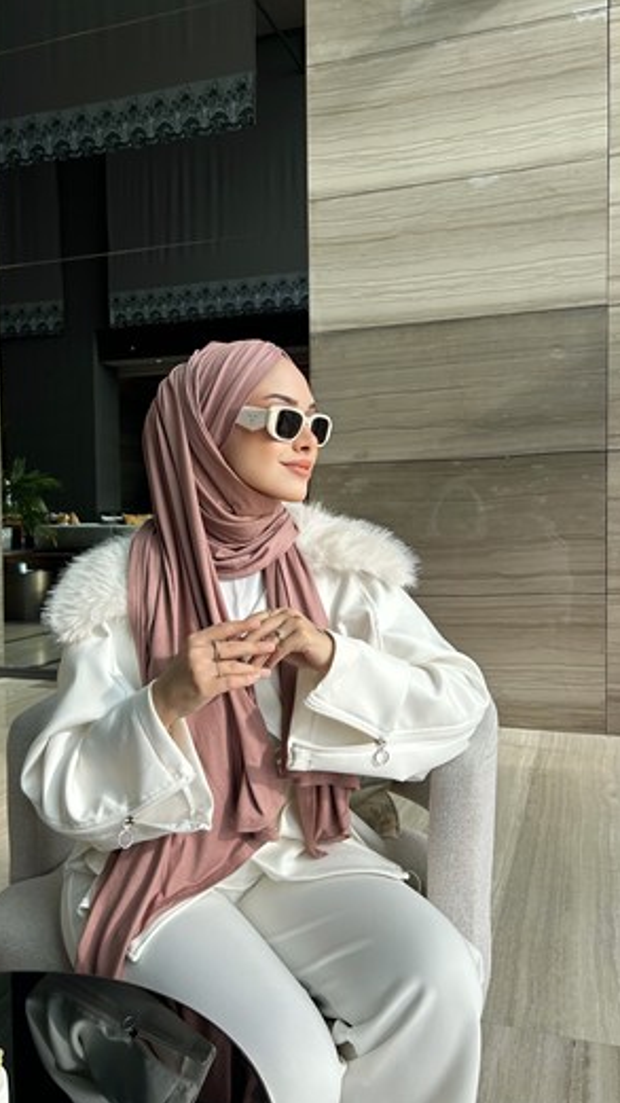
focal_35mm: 29
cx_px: 277
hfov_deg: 40.1
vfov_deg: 66.1
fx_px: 848
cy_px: 558
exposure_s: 1/666
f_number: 1.5
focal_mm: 5.7
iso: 50
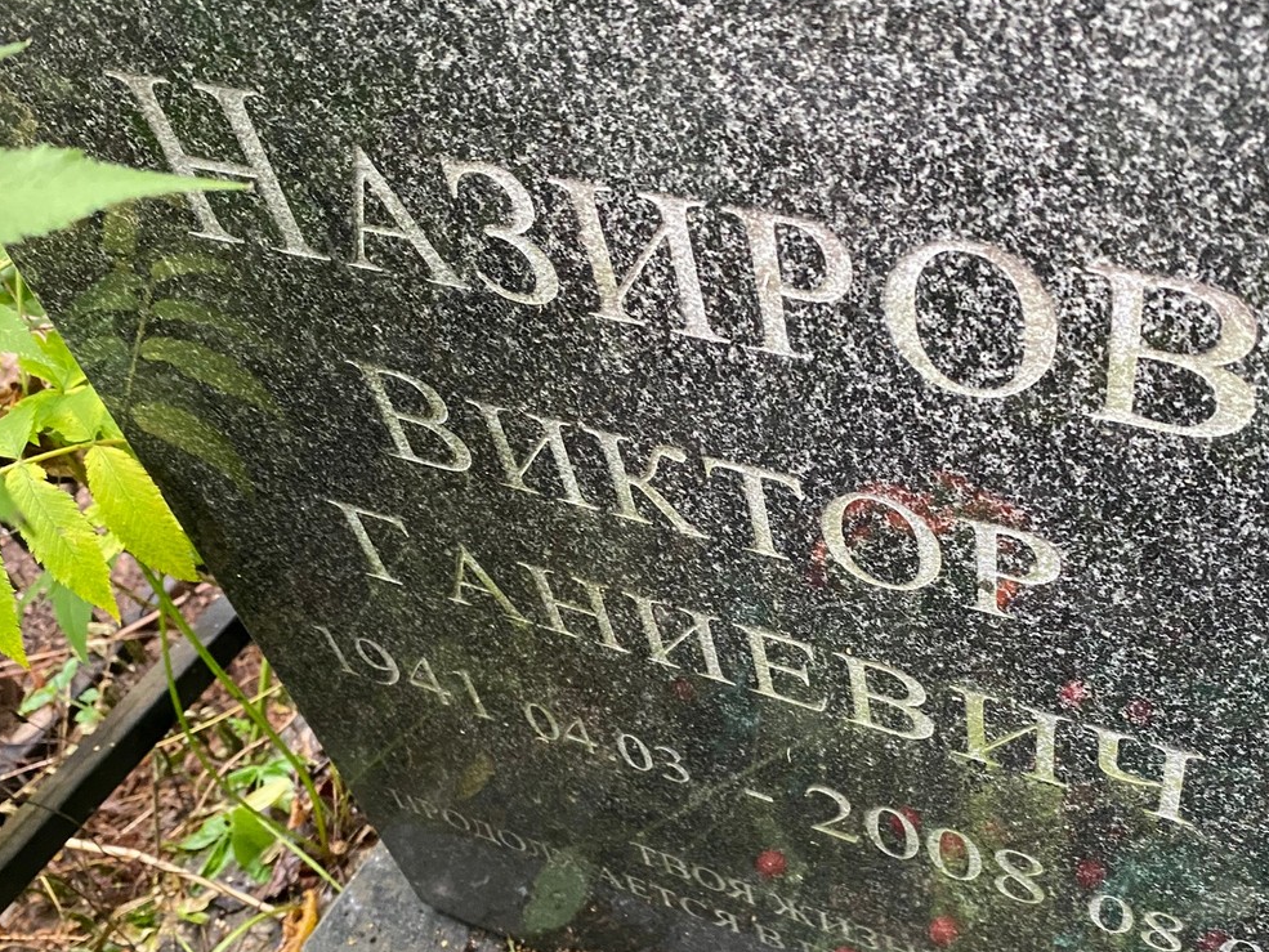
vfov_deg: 37.4
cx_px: 773
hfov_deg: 48.6
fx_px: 1393
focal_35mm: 38
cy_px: 620
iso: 500
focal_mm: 4.25
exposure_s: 1/60
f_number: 1.8
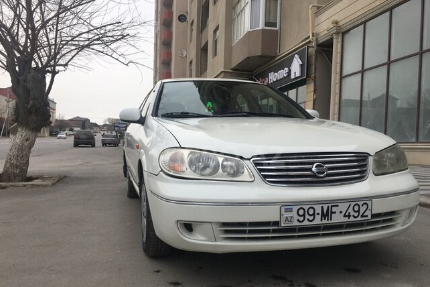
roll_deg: -1.5
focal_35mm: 31
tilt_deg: -1.3
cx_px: 216
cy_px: 156
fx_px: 370
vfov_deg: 42.3
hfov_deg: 60.3
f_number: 2.2
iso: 25
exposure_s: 1/262
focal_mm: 4.15
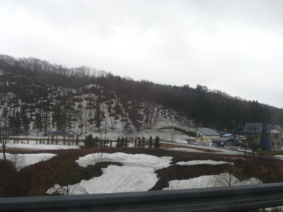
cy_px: 106
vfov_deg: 32.2
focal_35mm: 45
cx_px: 142
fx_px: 368
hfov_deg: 42.1
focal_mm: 7.4
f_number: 3.5
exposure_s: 1/250
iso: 100
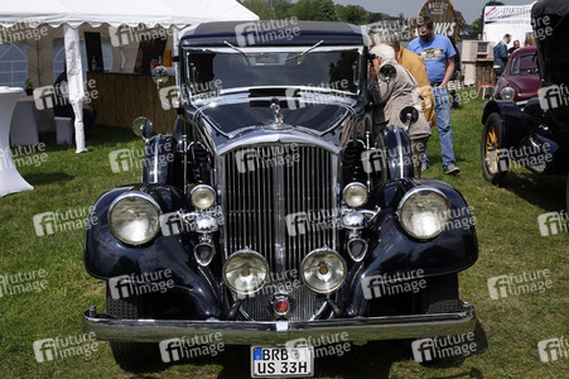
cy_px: 190
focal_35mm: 48
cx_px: 284
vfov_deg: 28.0
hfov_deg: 41.1
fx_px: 758
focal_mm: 17.48
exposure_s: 1/500
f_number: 6.3
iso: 100
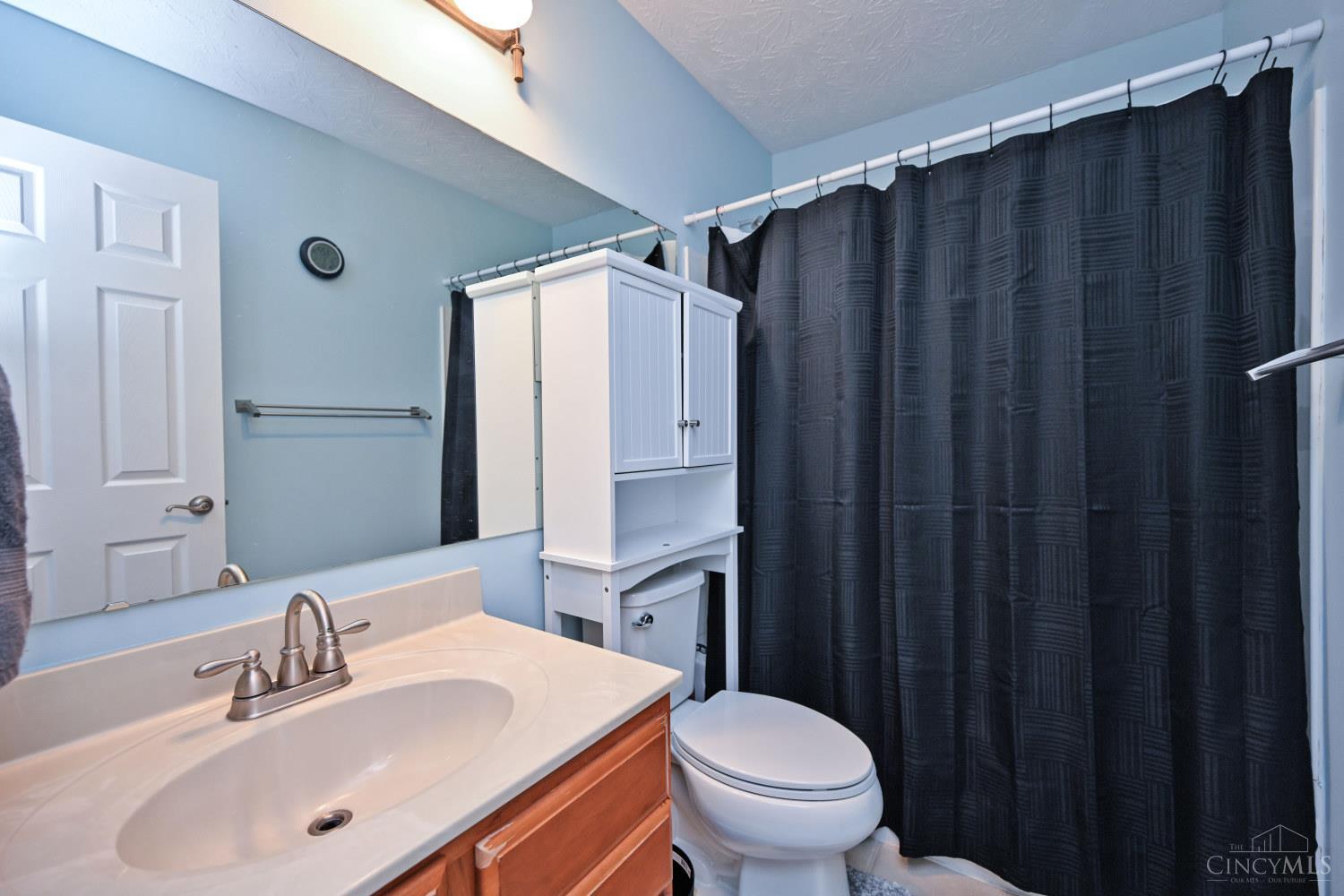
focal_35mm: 14
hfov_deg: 104.3
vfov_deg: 81.2
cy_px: 448
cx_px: 672
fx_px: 523
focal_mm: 14
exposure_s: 1/60
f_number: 4
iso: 200
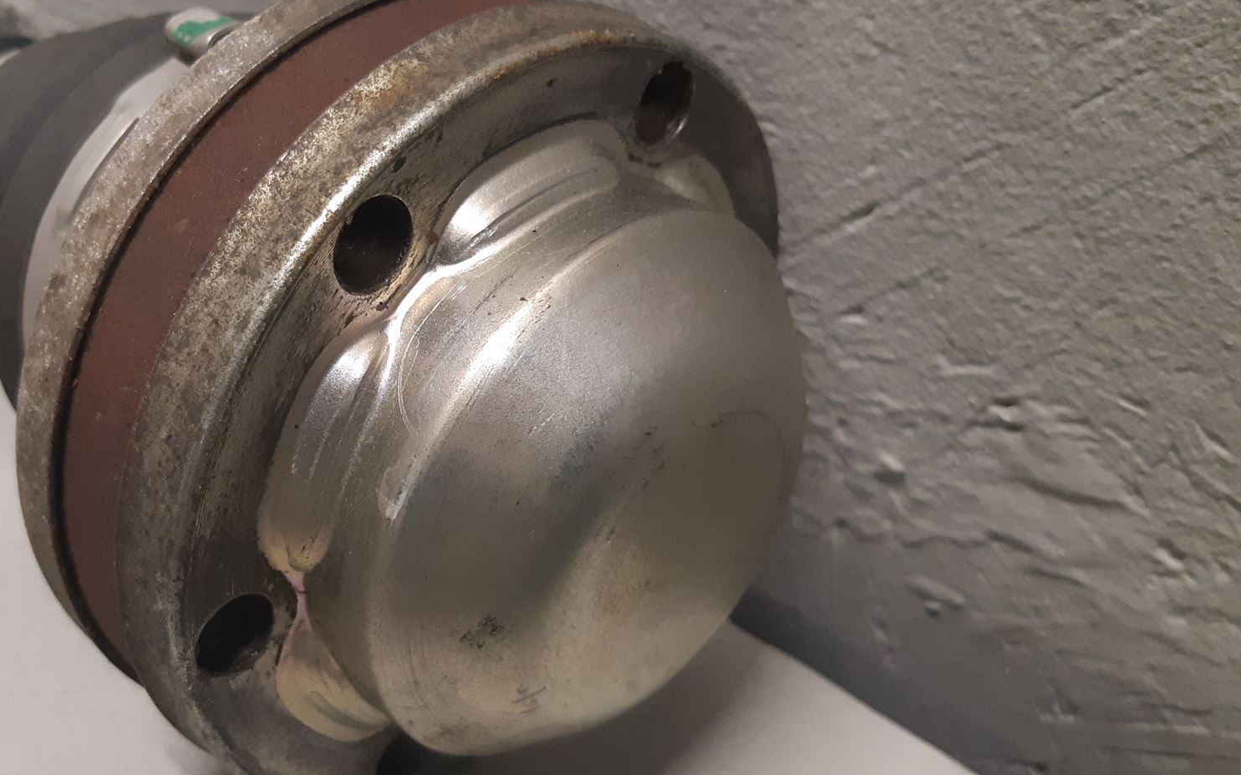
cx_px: 429
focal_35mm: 38
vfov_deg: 33.6
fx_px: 1285
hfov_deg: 50.7
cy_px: 423
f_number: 1.7
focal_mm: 3.93
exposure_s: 1/50
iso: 200
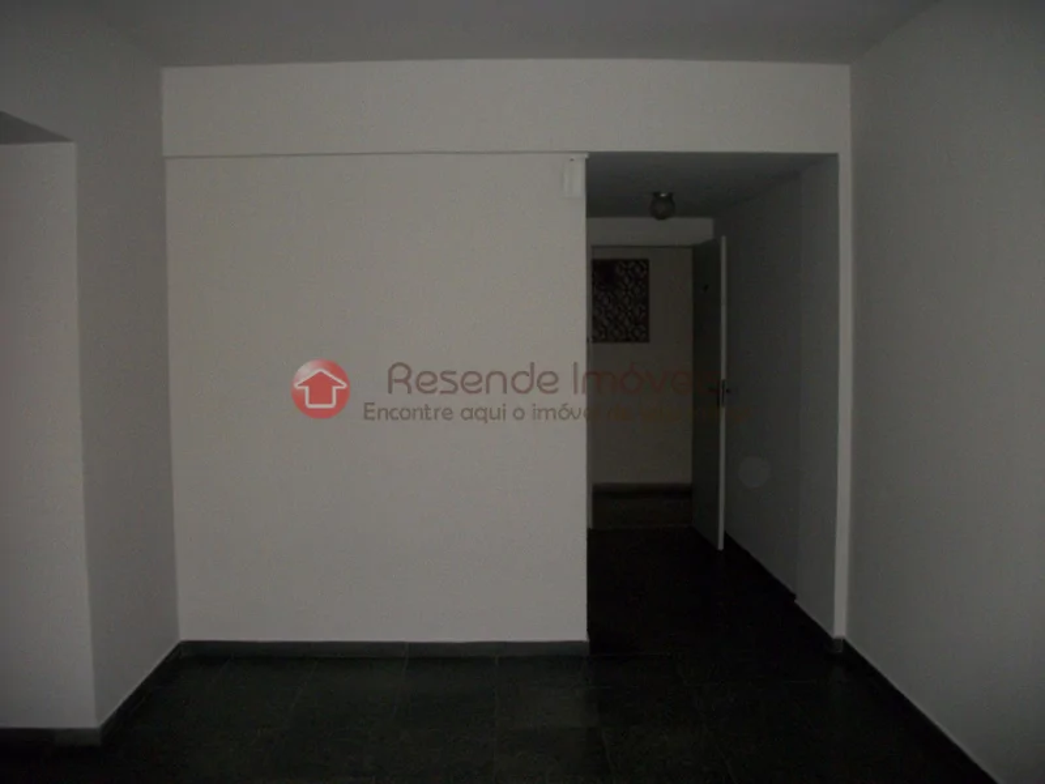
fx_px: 966
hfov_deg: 56.8
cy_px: 392
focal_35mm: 32
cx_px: 522
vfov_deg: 44.2
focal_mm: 5.7
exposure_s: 1/60
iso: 250
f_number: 2.9
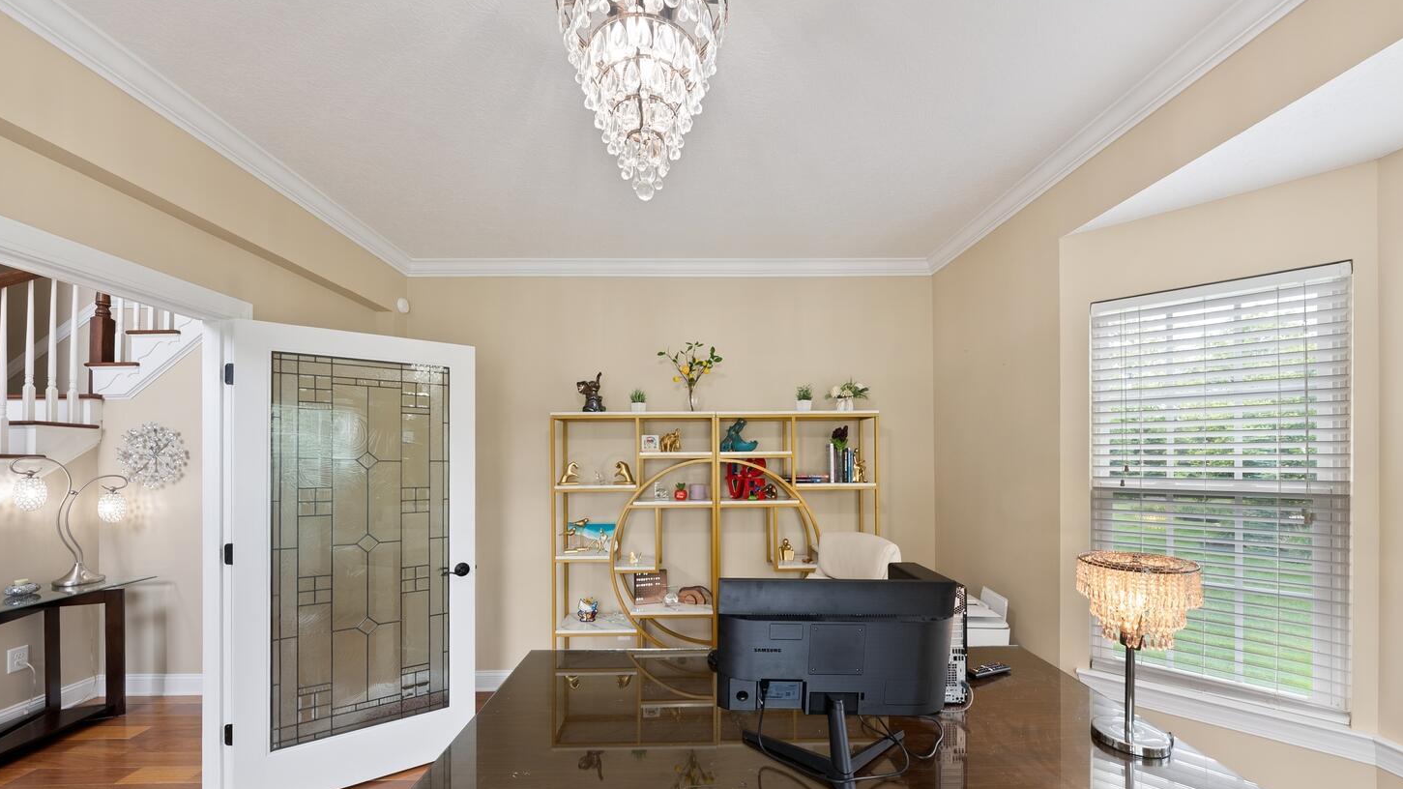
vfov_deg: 77.6
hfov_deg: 110.8
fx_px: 484
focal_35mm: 13
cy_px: 472
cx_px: 699
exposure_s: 1/2
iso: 160
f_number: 8
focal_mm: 12
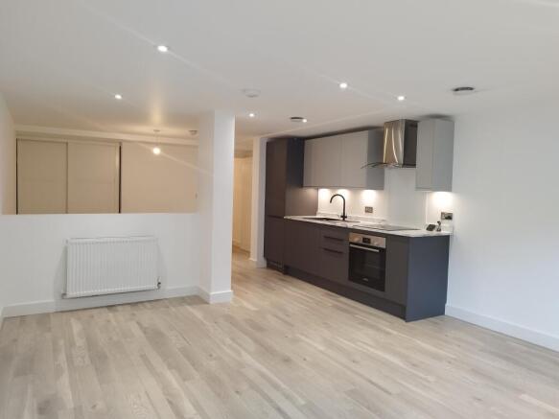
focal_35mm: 24
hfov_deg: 71.6
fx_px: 387
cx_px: 280
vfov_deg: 56.8
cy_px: 210
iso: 350
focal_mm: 5.89
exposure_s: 1/50
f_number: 1.89
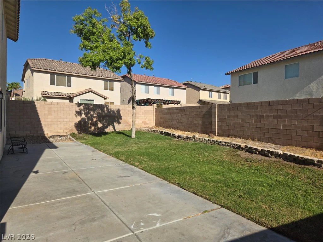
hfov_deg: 73.9
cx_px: 162
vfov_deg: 58.9
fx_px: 215
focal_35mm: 23
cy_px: 121
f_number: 1.8
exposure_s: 1/2859
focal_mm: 5.4
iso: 25
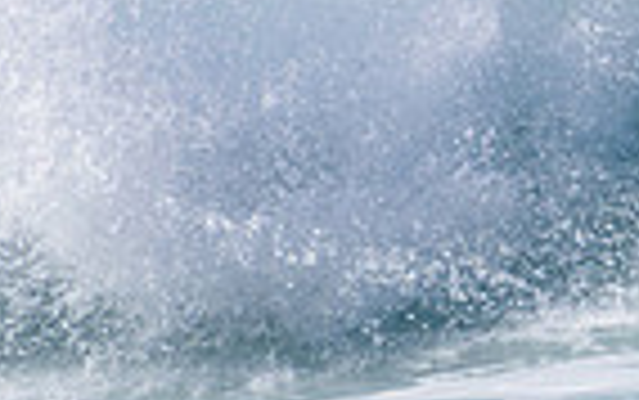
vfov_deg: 0.4
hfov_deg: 0.7
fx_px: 54412
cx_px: 1125
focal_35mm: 3122
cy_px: -222
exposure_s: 1/2000
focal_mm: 500
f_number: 5.6
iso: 250
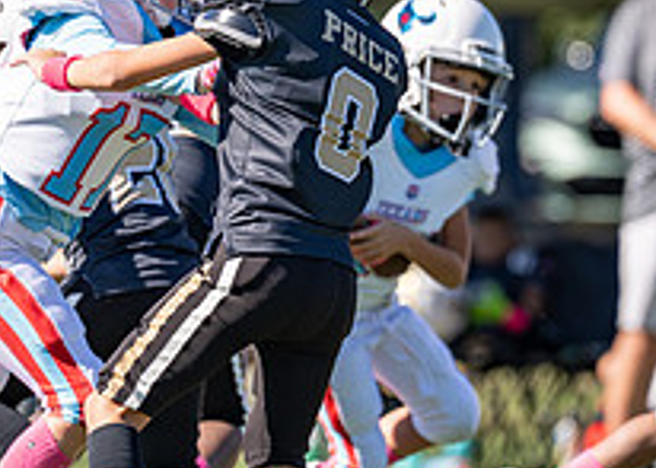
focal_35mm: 653
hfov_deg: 3.1
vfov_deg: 2.2
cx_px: 303
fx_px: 12162
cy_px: 97
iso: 100
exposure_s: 1/2000
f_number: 2.8
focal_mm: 200
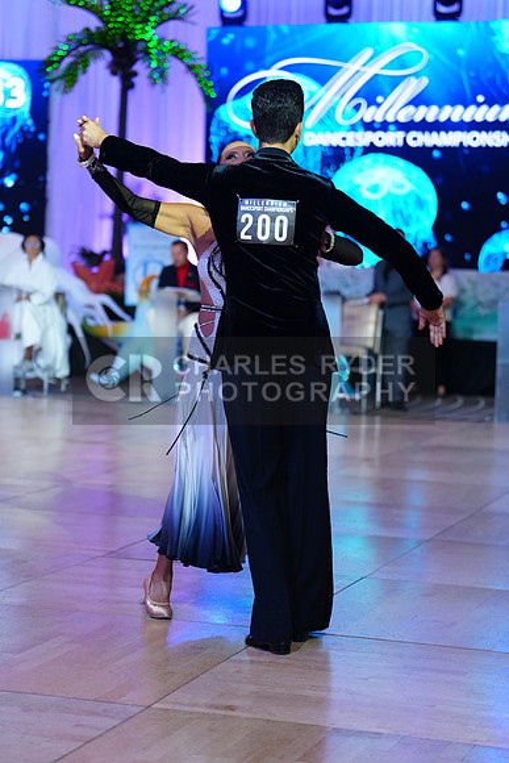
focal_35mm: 81
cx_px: 254
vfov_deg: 25.1
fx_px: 1717
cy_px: 382
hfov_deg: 16.9
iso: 1250
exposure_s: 1/400
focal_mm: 81
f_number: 2.8
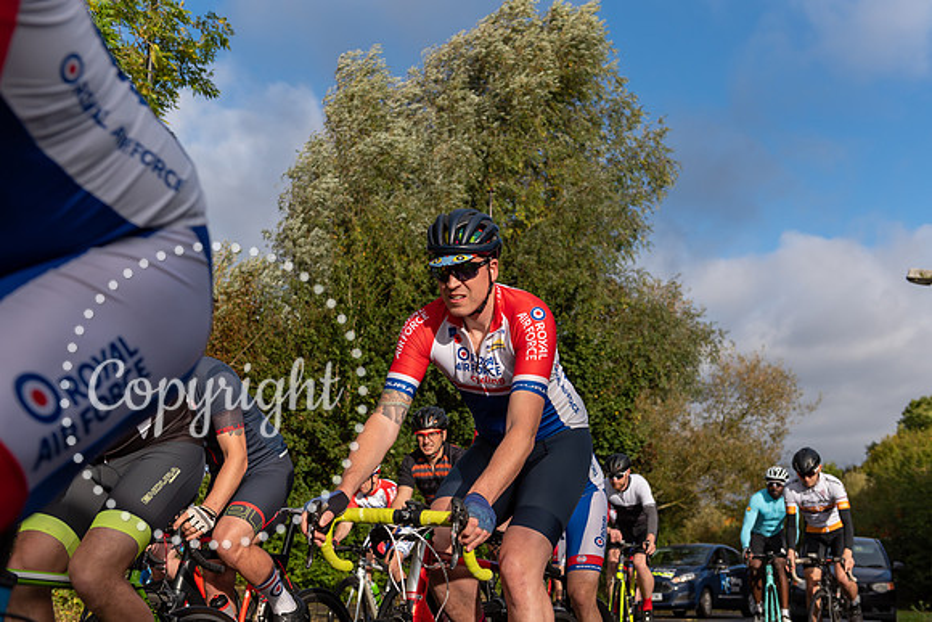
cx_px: 466
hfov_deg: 43.6
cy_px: 311
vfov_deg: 29.9
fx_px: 1165
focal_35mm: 45
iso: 200
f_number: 4.5
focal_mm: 45
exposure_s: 1/1600
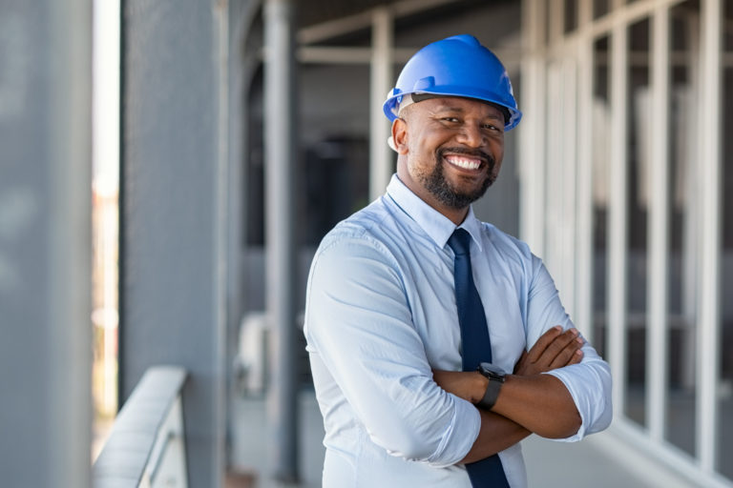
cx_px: 366
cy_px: 244
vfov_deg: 10.9
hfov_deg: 16.3
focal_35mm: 126
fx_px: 2565
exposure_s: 1/400
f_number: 3.2
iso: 250
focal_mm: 105
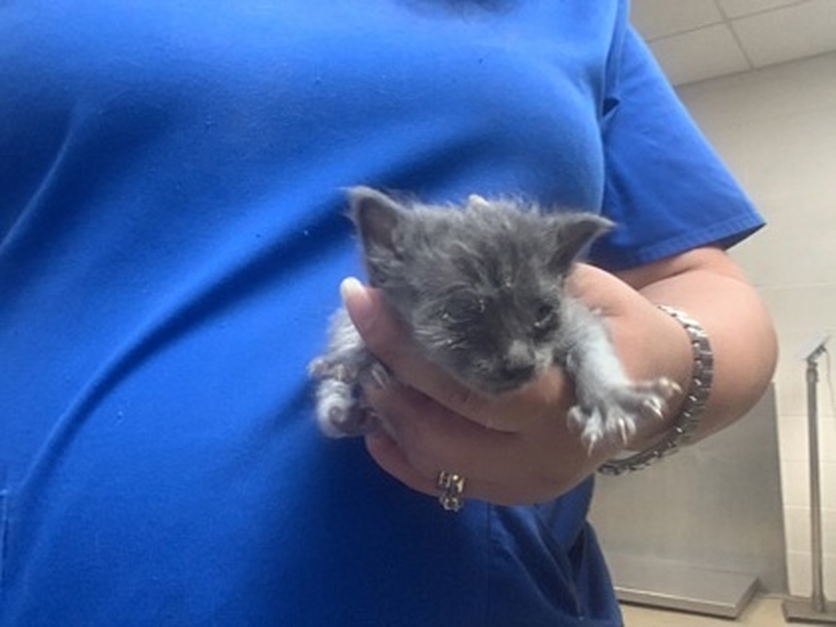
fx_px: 749
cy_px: 314
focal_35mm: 31
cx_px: 418
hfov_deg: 58.4
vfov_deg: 45.4
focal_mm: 2.15
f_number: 2.4
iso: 400
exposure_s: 1/60
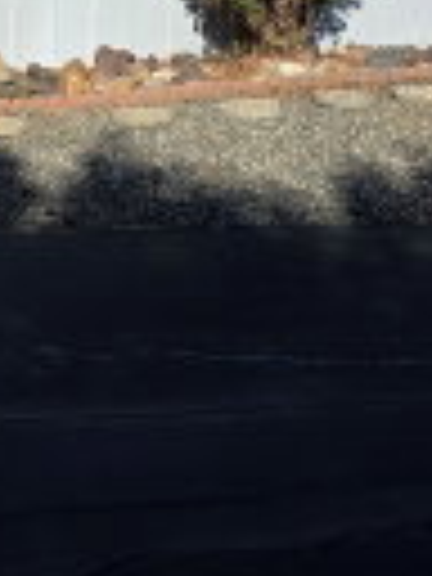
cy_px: -99
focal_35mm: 92
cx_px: 4
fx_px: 1531
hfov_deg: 15.8
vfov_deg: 20.1
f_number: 1.7
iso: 80
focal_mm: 6.3
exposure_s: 1/7944
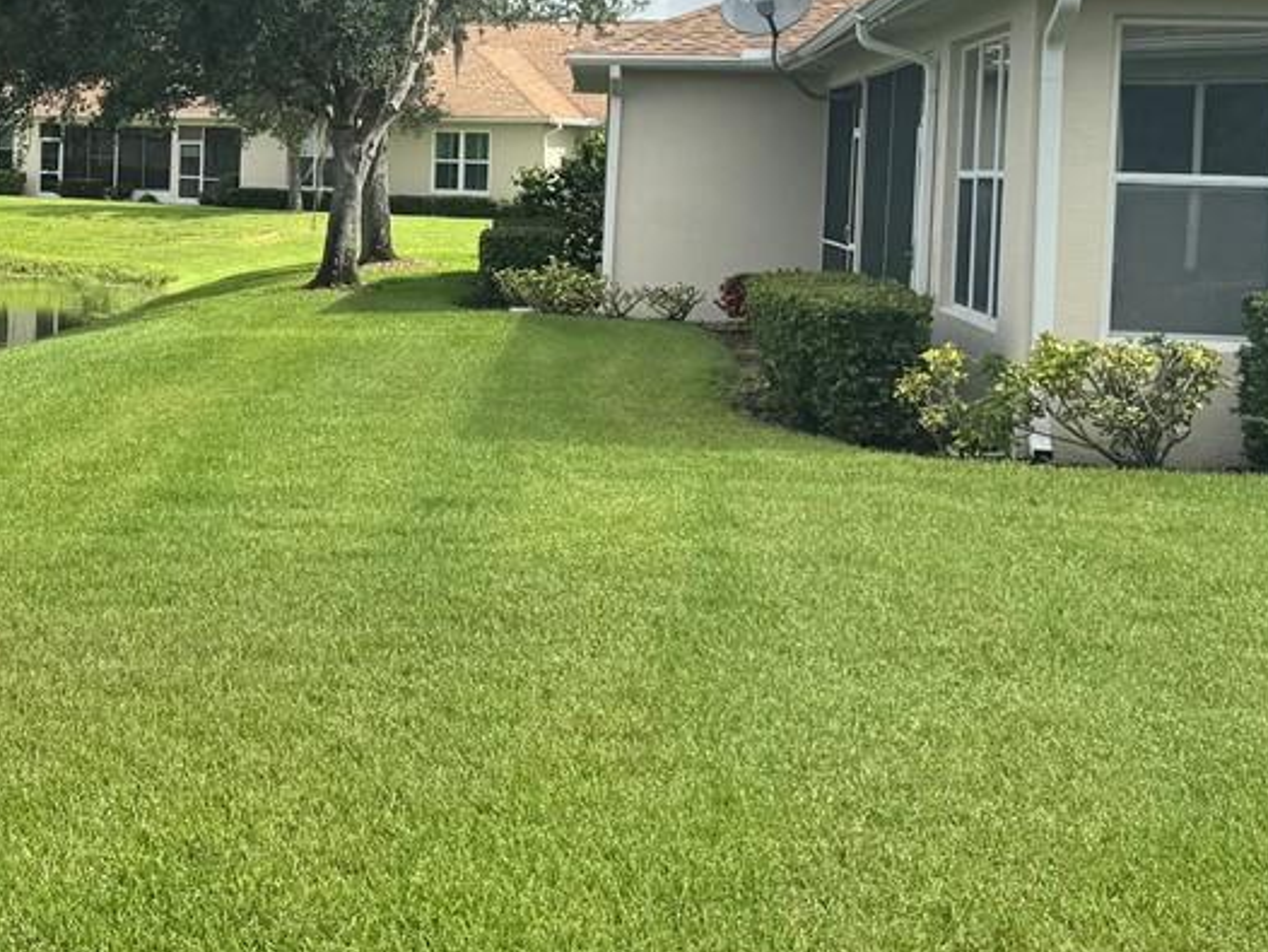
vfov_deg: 20.1
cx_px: -12
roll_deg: -2.2
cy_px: 263
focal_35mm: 73
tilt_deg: -2.6
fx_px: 2675
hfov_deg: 25.3
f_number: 1.78
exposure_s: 1/4310
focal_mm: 6.76
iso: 80
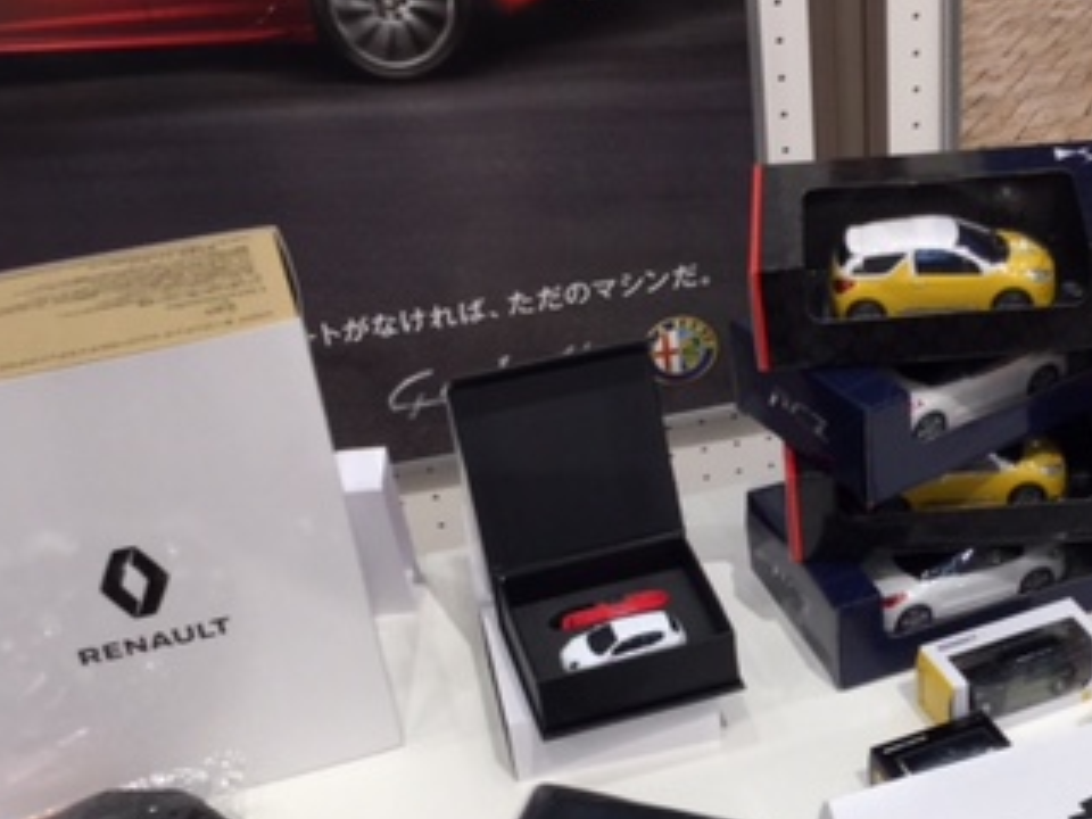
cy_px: 672
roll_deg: +3.1
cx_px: 809
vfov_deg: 23.3
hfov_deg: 30.7
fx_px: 1956
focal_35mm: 62
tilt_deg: -40.8
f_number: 2.4
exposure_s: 1/30
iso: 40
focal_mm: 3.3
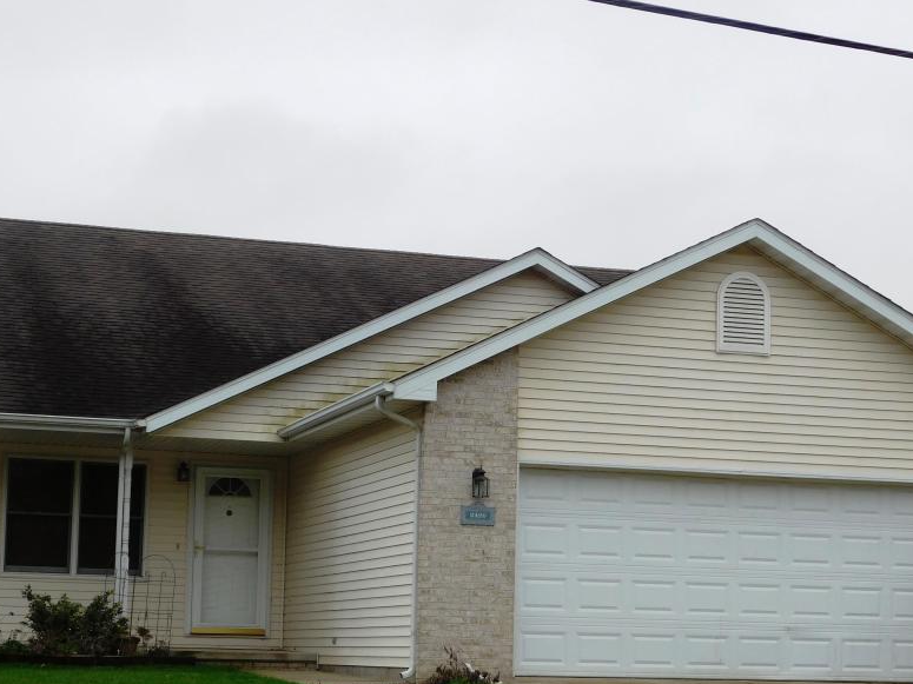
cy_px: 451
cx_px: 494
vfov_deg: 18.8
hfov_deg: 25.0
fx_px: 2057
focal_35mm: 78
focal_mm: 10.4
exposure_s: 1/400
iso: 125
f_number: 4
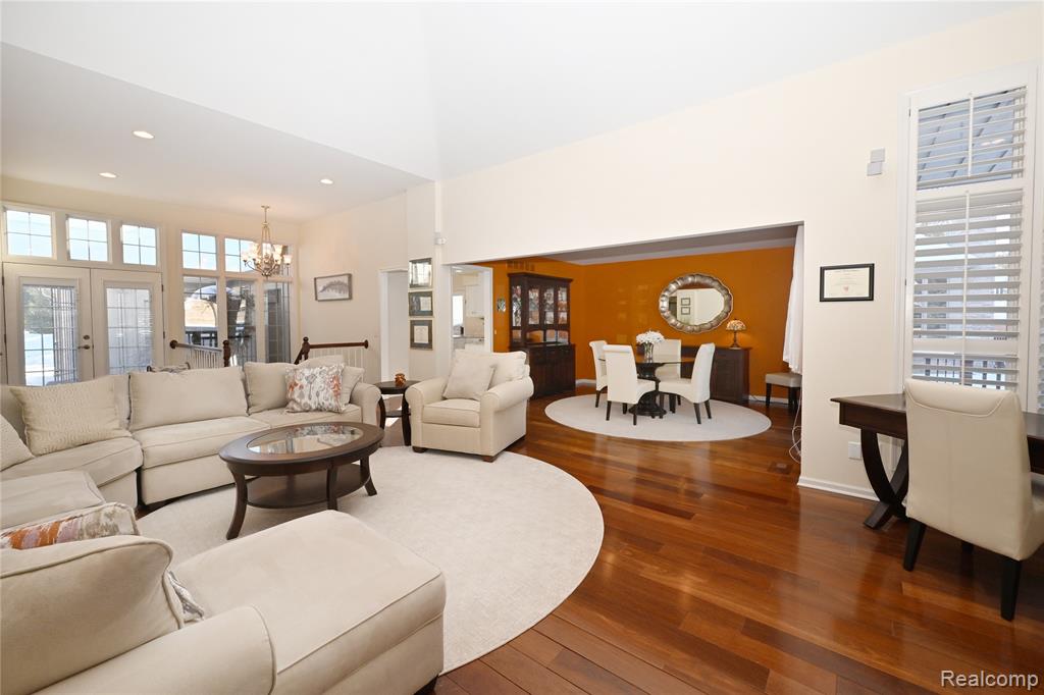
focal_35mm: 14
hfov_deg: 104.3
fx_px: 406
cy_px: 348
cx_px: 522
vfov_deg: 81.2
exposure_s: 1/60
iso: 800
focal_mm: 14
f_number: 14
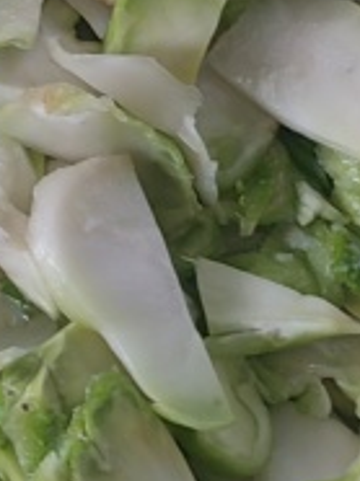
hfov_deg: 9.3
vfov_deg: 12.4
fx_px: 2154
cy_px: -110
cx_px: -205
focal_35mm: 155
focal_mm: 5.52
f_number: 1.9
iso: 250
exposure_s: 1/100
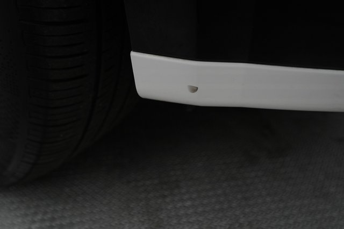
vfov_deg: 46.4
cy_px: 114
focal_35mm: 28
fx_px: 267
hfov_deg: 65.5
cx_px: 172
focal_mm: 28
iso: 2500
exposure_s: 1/100
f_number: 5.6
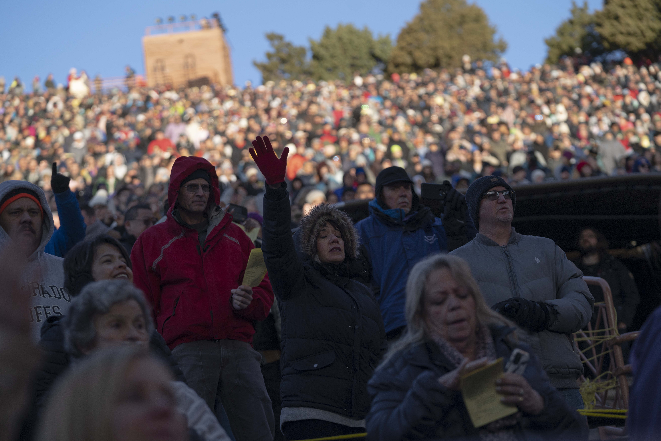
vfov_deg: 12.3
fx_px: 2038
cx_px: 330
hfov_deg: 18.4
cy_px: 220
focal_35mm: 111
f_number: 4
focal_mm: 111
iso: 400
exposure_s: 1/1000
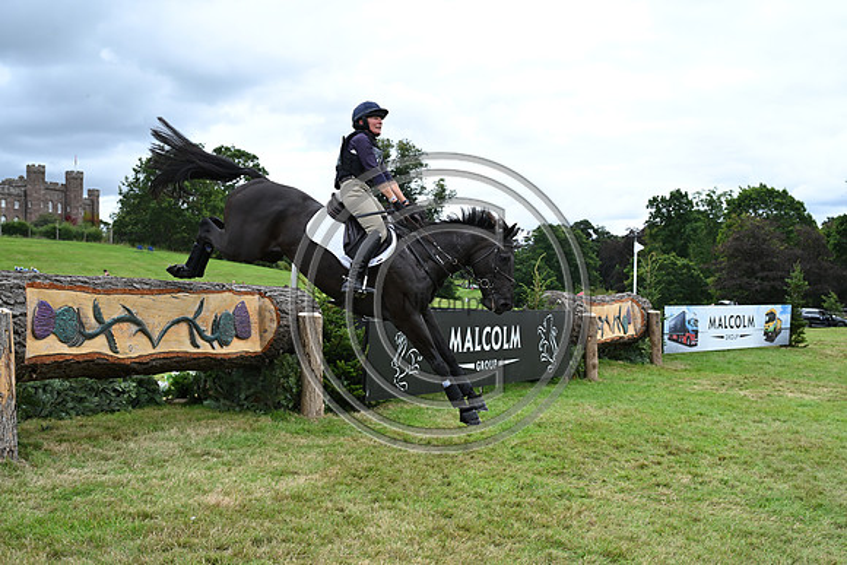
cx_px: 424
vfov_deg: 27.0
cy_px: 282
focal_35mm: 50
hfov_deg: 39.6
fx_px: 1177
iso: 720
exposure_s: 1/1250
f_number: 5.6
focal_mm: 50
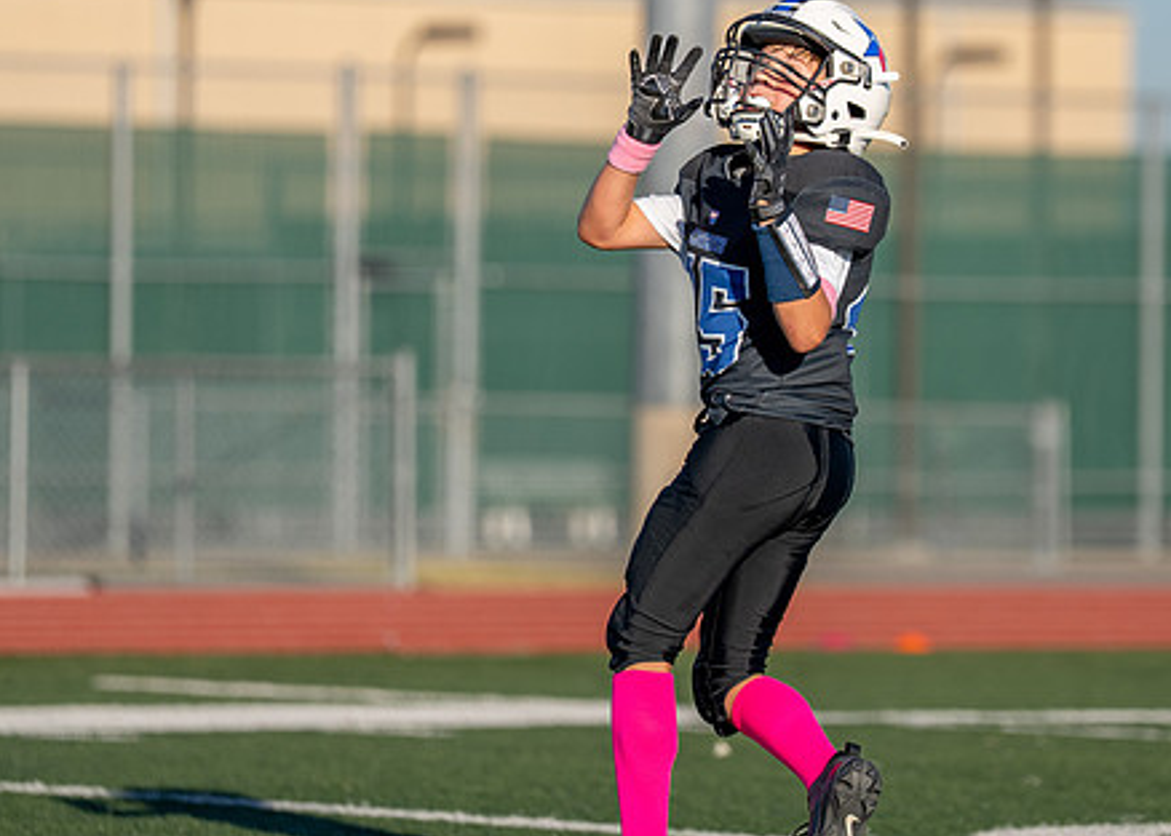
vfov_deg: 5.3
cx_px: 734
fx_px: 9047
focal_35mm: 272
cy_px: 323
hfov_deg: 7.4
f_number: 2.8
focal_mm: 156
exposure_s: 1/4000
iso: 250
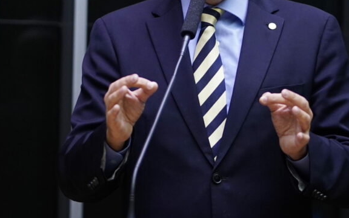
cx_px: 182
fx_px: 2188
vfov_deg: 5.7
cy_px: 38
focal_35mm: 230
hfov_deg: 9.1
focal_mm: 85
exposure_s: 1/400
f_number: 1.8
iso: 3200
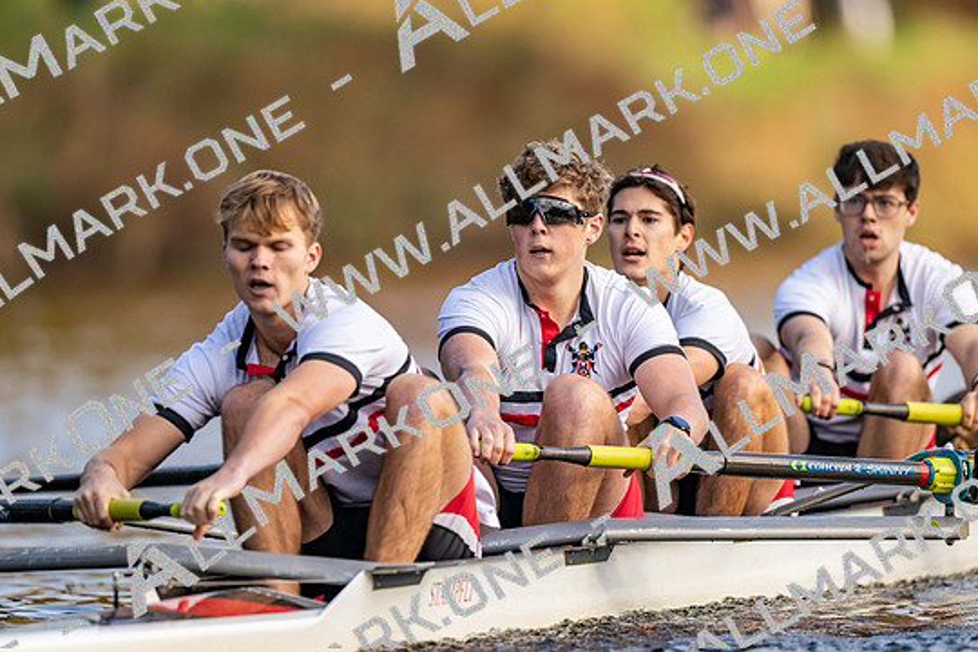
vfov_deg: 2.1
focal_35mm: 645
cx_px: 494
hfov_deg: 3.2
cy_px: 338
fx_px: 17521
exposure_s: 1/2500
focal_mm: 600
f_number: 4
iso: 900
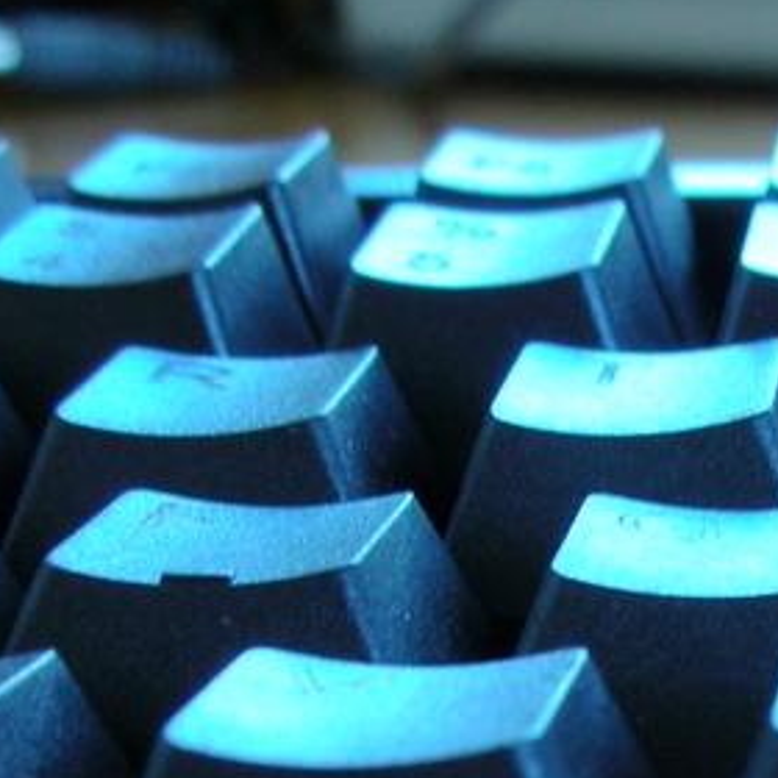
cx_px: 925
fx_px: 2873
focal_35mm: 113
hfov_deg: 14.9
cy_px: 1006
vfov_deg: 14.8
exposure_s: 1/7.3
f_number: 3
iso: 50
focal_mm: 5.8
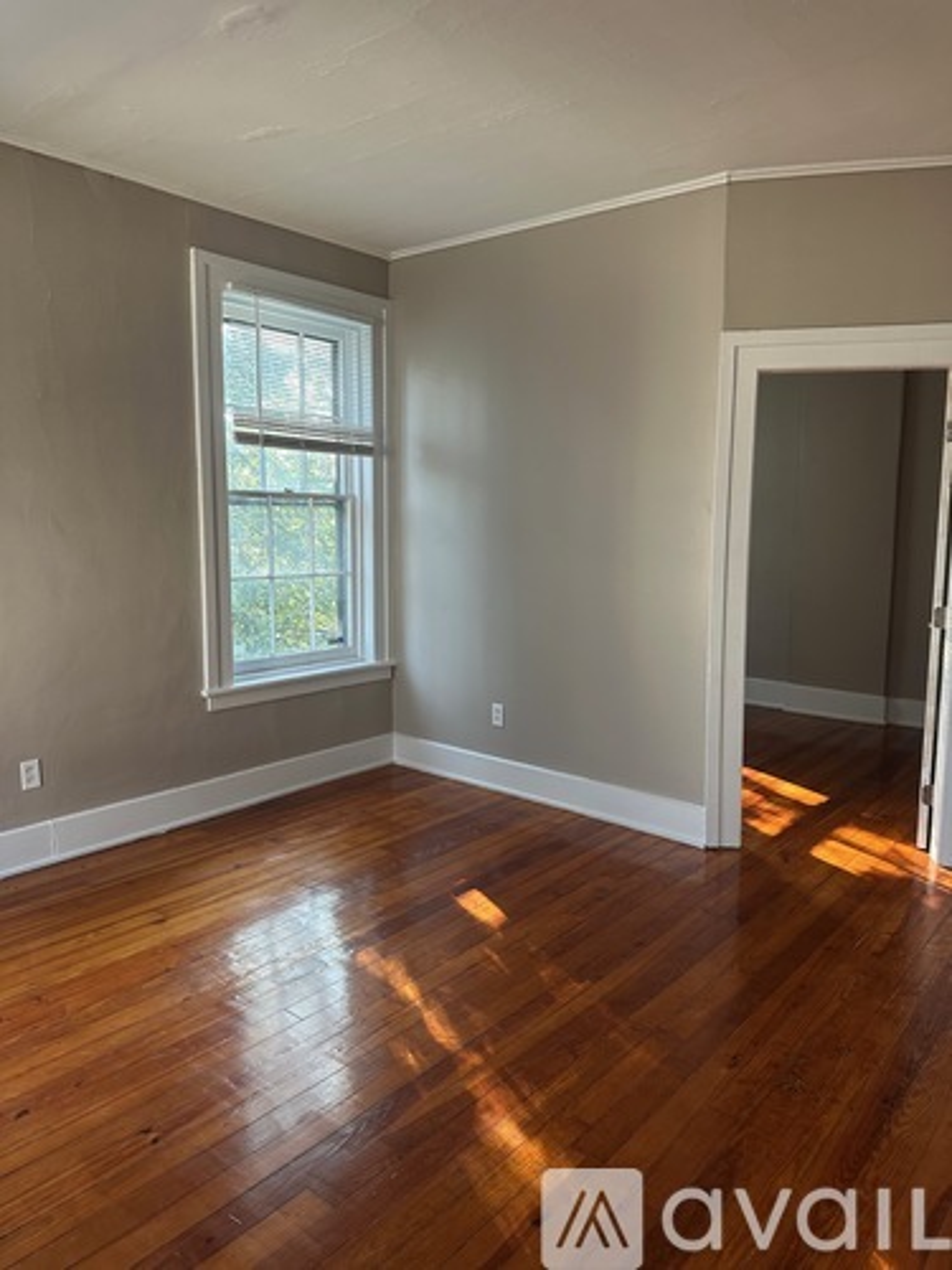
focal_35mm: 24
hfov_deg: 56.8
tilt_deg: -6.8
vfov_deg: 71.6
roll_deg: -0.8
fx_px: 880
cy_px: 635
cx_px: 476
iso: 200
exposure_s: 1/121
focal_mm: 6.86
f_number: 1.78
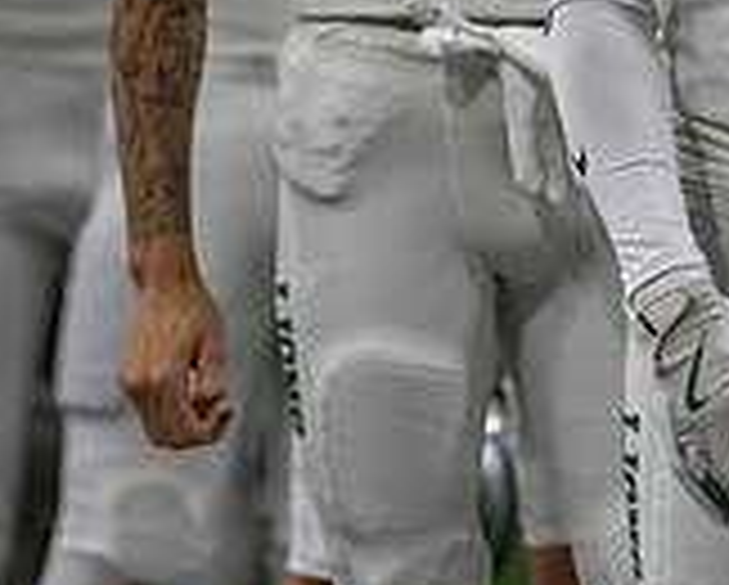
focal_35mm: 485
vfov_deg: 3.2
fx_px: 10477
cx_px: 400
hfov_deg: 4.0
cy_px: -292
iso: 400
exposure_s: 1/640
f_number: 2
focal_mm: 135
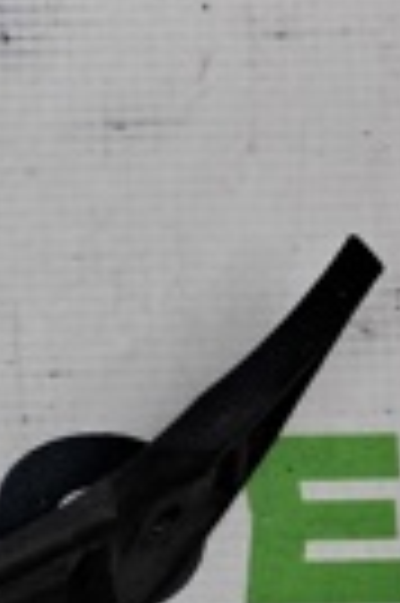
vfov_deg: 15.1
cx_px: -719
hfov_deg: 8.8
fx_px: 2239
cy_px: 551
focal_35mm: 134
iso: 50
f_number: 1.8
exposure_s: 1/100
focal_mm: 4
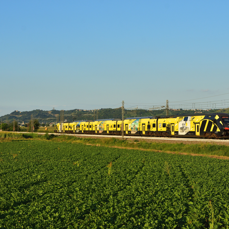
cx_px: 121
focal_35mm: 69
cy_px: 114
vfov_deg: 25.0
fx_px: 516
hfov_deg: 25.0
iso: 250
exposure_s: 1/800
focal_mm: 36
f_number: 7.1
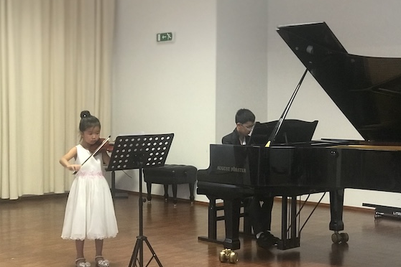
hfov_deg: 29.7
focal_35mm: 68
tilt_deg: -3.6
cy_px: 141
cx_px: 200
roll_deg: -0.7
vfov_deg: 20.0
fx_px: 757
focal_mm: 6.6
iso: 640
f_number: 2.8
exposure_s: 1/50
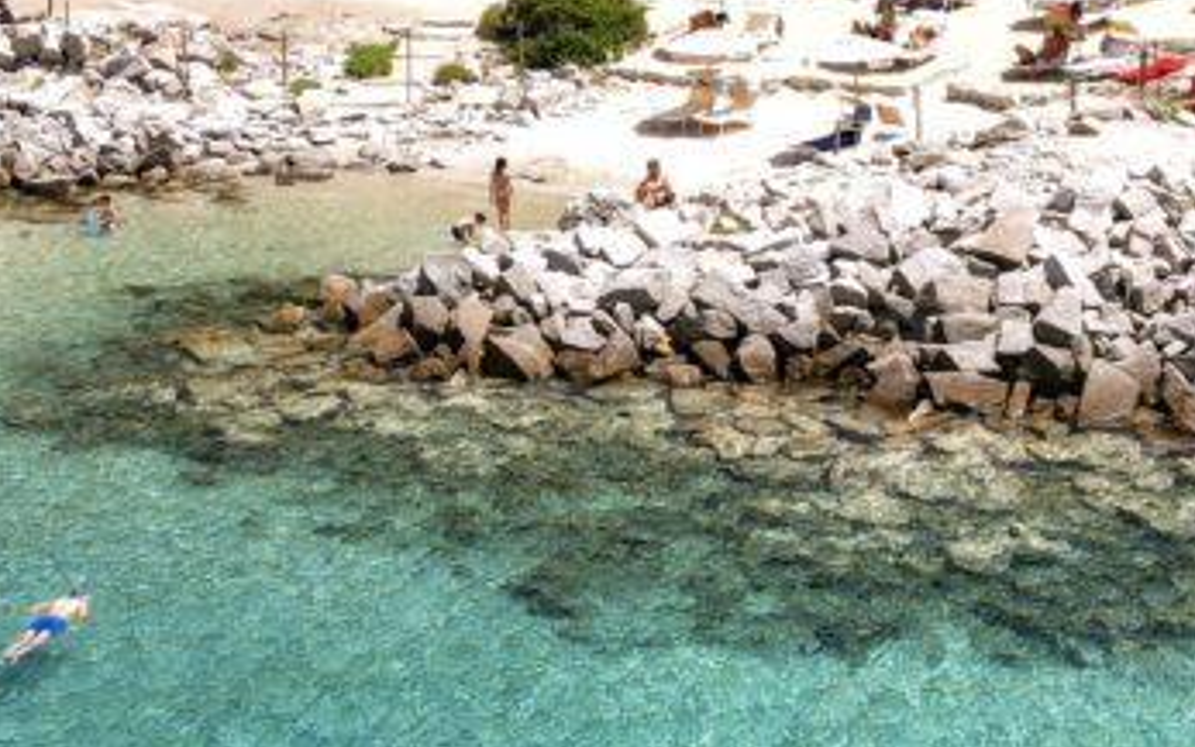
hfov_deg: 27.5
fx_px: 2443
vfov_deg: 16.9
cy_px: -65
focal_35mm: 75
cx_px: 647
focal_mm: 4.5
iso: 100
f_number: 2.8
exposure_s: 1/400
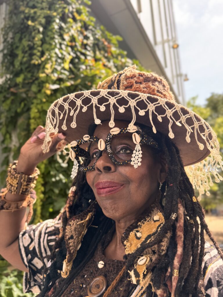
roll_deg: +3.3
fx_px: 206
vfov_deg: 71.6
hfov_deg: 56.8
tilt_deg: +10.9
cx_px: 112
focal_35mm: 24
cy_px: 148
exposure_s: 1/499
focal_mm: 6.76
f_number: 1.78
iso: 80
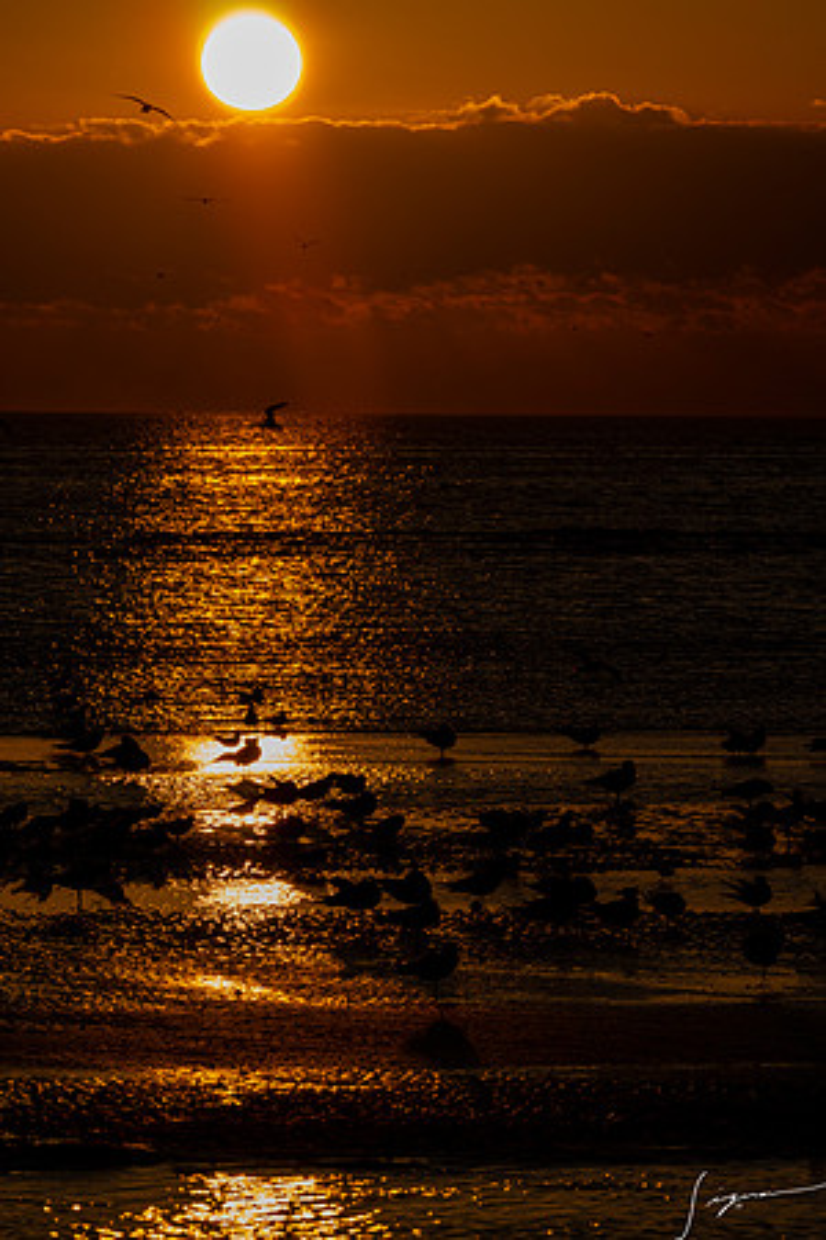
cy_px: 620
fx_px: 10324
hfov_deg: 4.6
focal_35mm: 300
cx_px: 413
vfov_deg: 6.9
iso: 500
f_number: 16
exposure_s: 1/1600
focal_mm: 300
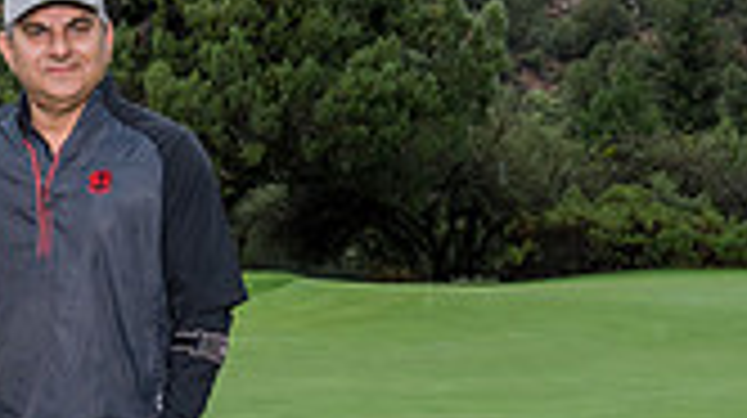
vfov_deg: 10.8
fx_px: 2216
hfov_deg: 18.6
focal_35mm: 112
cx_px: -6
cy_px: 300
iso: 320
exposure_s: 1/400
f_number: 5.6
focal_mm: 26.9
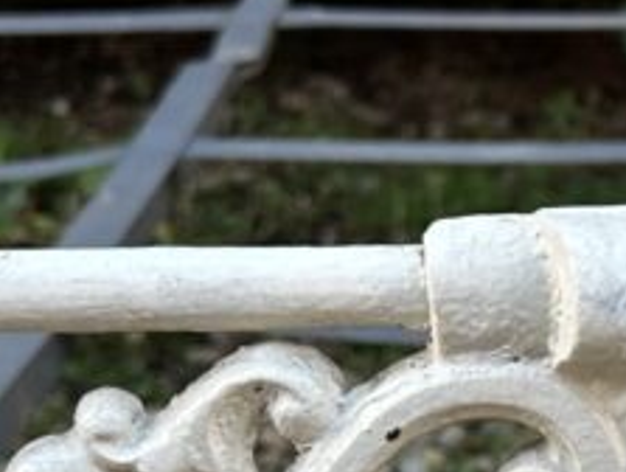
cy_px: 615
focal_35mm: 110
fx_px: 1992
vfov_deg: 13.0
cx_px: 851
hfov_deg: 16.7
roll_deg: -3.6
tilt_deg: -29.8
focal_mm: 6.86
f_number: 1.78
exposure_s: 1/192
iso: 64
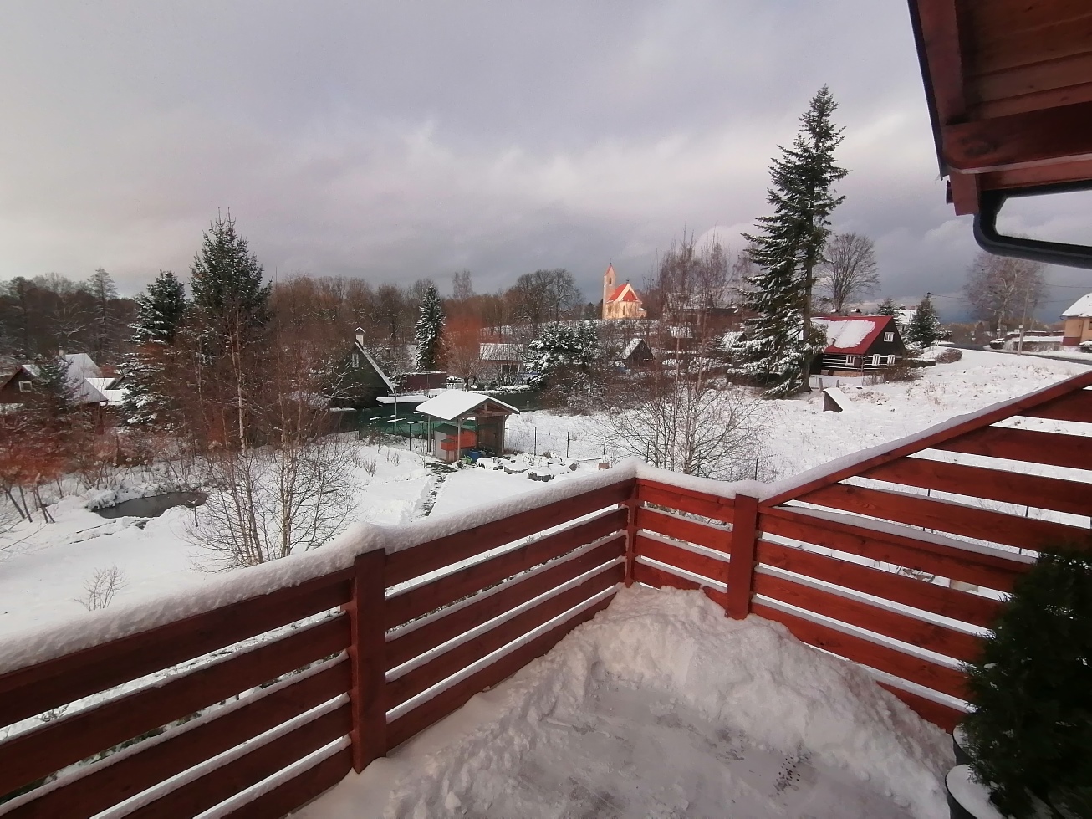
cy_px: 410
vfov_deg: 74.7
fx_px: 536
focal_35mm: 17
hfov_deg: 91.0
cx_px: 546
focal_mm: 2.7
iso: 50
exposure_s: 1/971
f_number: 2.4
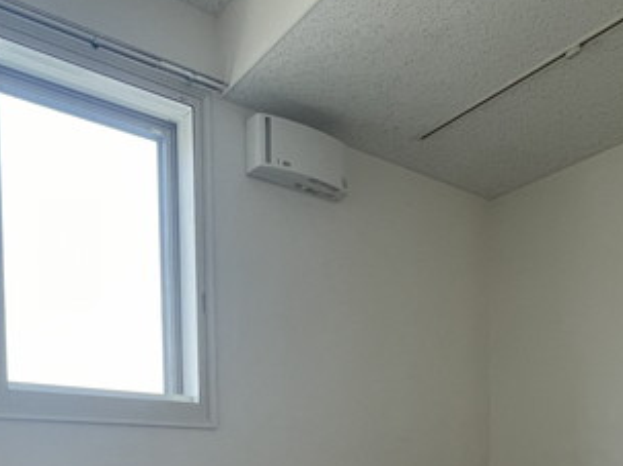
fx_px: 666
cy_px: 519
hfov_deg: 49.9
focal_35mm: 37
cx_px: 368
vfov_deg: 33.4
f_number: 2.4
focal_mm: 1.55
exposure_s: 1/99
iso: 100
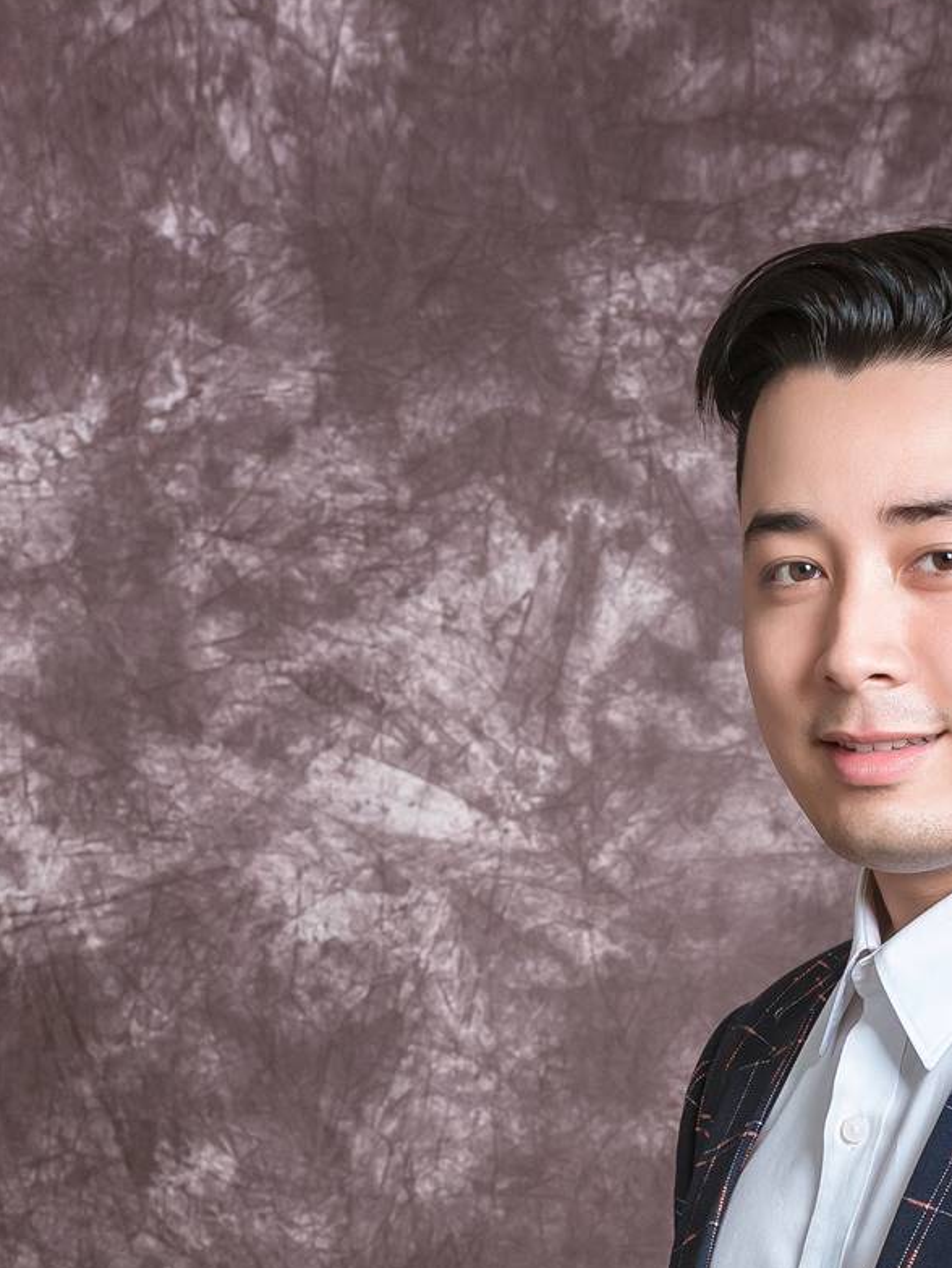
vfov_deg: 10.4
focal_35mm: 188
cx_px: 913
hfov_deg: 7.9
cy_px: 1442
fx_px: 6888
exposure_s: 1/160
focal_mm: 85
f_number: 9
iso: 100
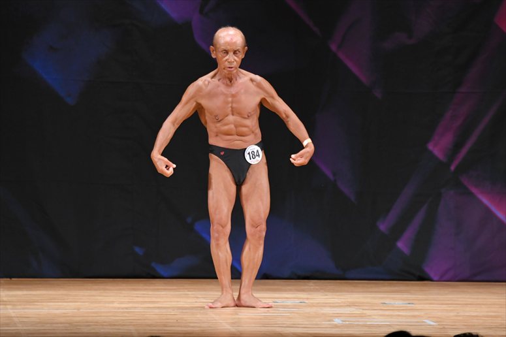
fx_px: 4425
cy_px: 168
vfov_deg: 4.4
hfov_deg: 6.5
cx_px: 253
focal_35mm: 315
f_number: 5.6
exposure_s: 1/400
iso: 2500
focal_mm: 210
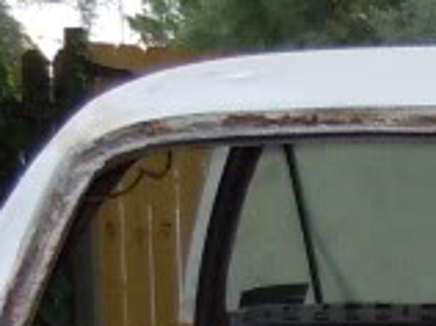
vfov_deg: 6.9
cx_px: 635
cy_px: 917
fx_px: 2452
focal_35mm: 195
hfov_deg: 9.9
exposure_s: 1/80
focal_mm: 5.4
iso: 125
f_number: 3.5
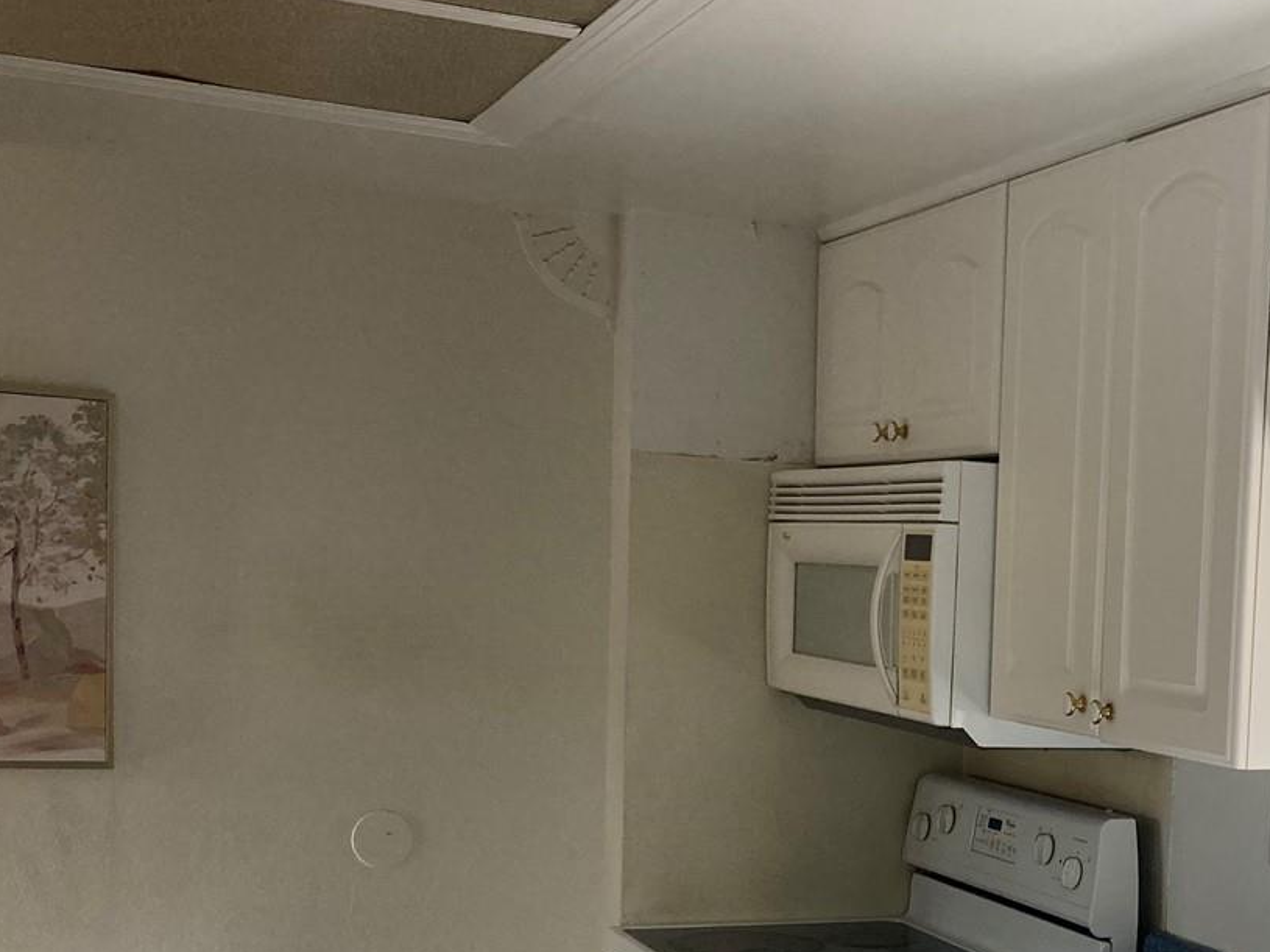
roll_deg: -3.2
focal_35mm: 55
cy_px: 835
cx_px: 1038
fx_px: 2018
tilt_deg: -4.7
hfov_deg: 33.8
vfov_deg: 25.8
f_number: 1.8
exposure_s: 1/71
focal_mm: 3.99
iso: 80
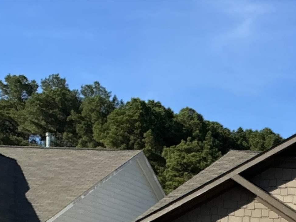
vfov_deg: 15.1
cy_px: 352
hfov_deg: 19.6
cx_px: 420
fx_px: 761
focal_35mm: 89
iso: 25
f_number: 1.8
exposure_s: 1/1577
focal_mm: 3
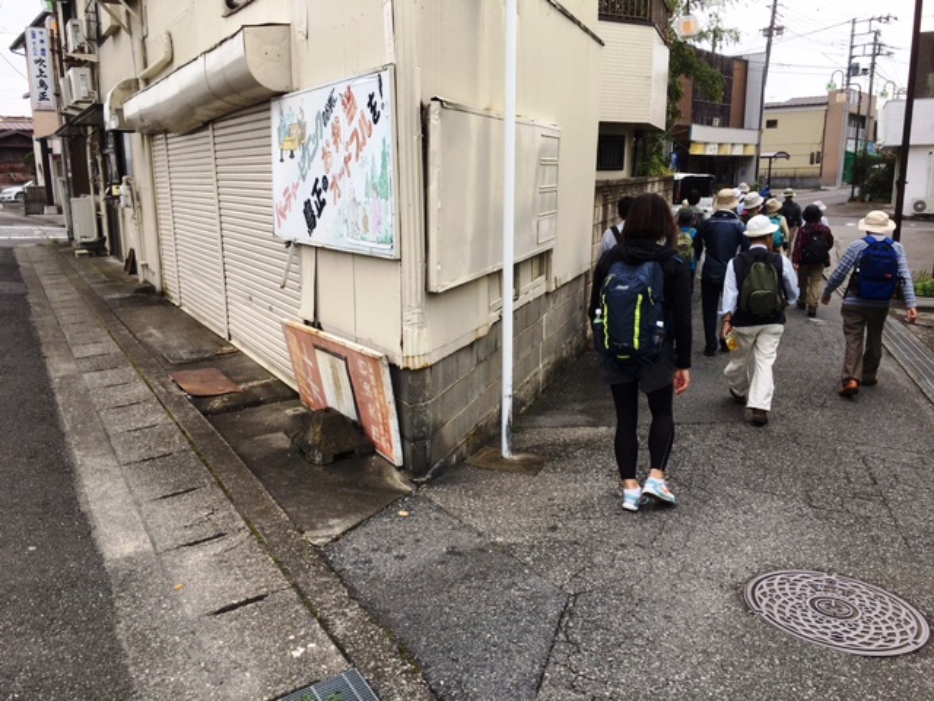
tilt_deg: -11.5
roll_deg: -0.4
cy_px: 350
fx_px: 782
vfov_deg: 48.2
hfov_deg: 61.7
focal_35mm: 29
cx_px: 467
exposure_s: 1/538
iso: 25
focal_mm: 4.15
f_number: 2.2
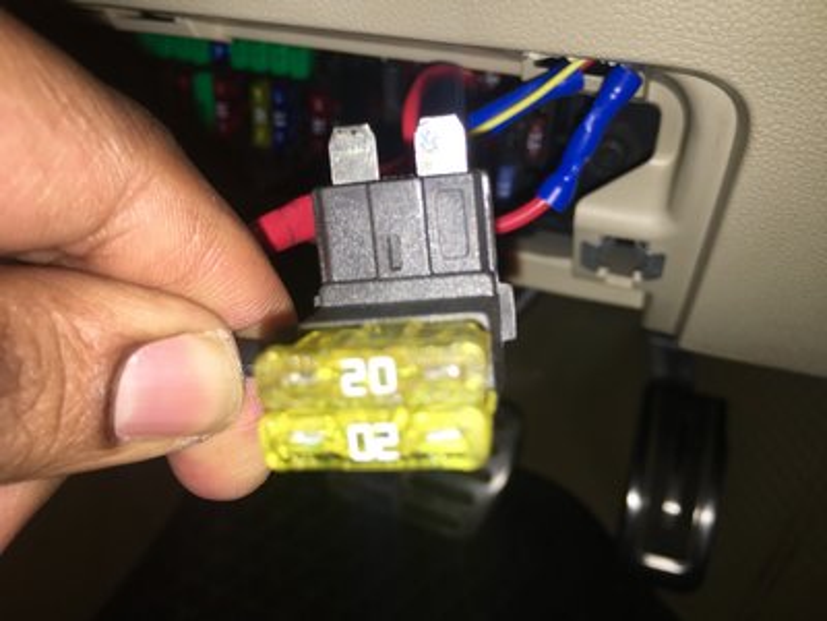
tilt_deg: -22.9
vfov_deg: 48.2
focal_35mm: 29
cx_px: 414
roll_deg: -4.3
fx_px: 693
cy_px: 310
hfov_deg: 61.7
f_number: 2.2
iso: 25
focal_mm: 4.15
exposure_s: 1/138
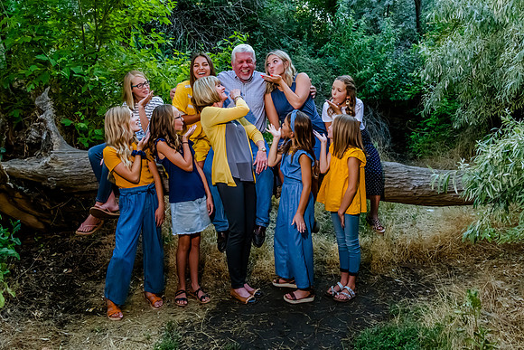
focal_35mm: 29
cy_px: 164
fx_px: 428
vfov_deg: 44.4
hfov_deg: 62.9
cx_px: 258
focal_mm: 24
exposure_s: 1/320
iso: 4000
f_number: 9
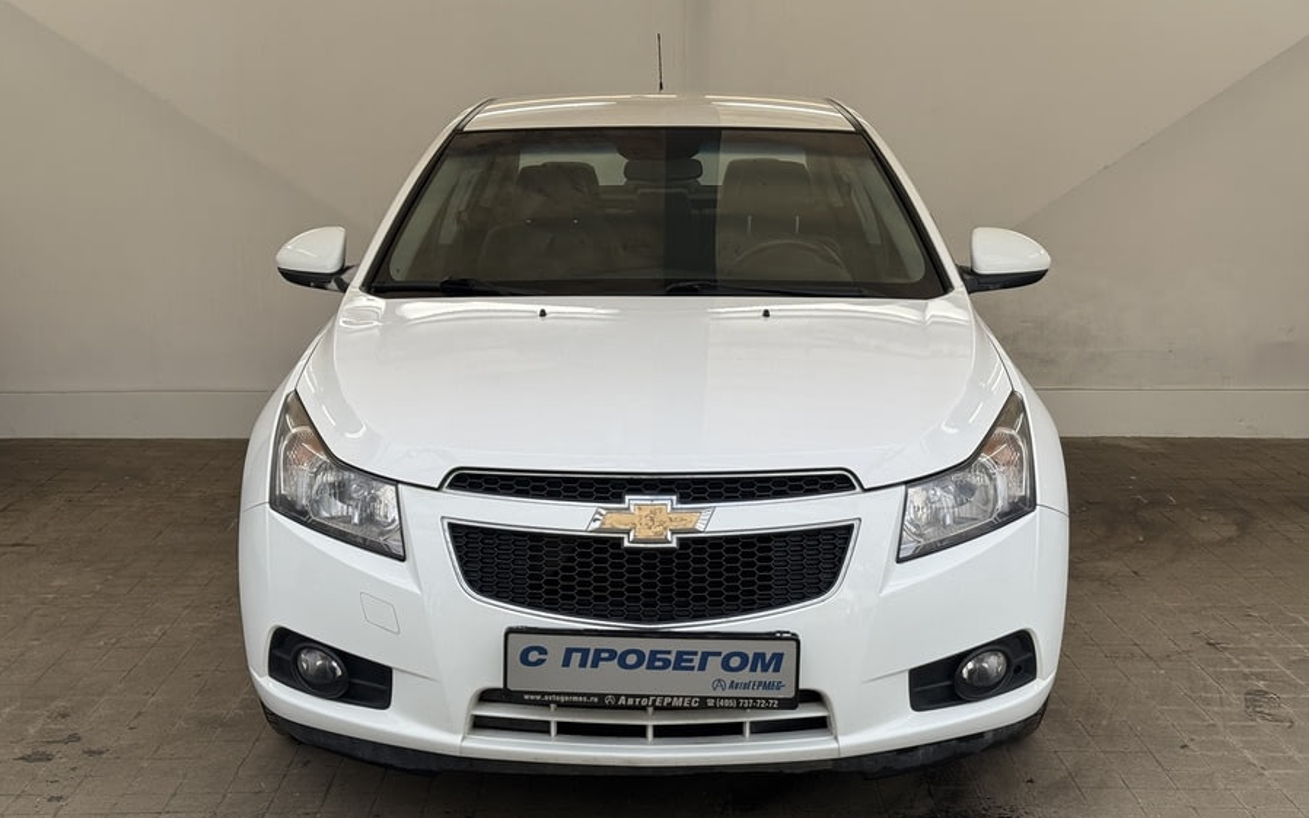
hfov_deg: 39.6
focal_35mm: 51
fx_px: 1819
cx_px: 654
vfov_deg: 25.3
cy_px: 444
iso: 64
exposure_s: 1/1043
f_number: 1.78
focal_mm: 6.76
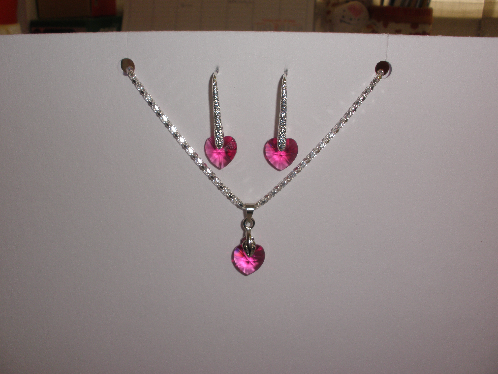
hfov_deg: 51.4
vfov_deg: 39.7
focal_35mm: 36
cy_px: 187
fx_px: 518
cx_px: 249
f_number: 5.6
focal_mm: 6.3
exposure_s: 1/30
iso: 64
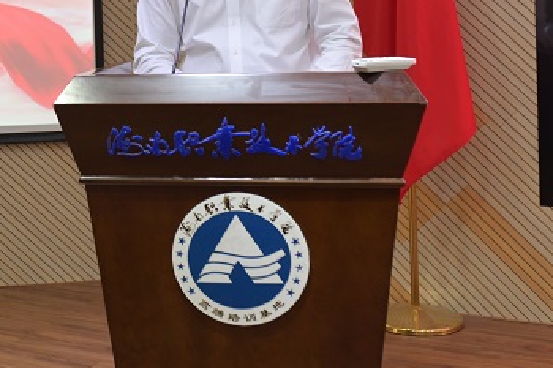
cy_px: 21
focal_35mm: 70
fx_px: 1075
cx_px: 58
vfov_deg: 19.0
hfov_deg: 27.8
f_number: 4
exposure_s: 1/125
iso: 450
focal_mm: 35
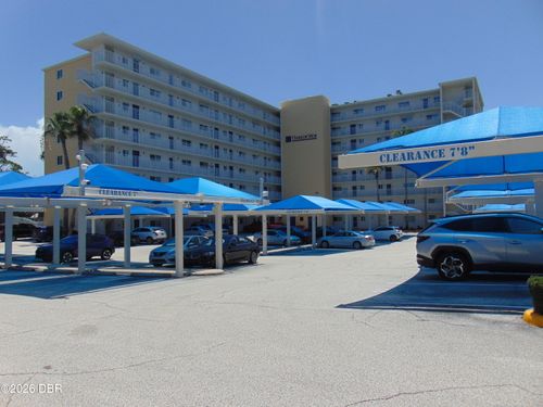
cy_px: 204
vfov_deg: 54.9
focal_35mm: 25
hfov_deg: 69.4
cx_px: 272
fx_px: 392
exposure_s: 1/400
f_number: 7.7
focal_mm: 4.5
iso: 80
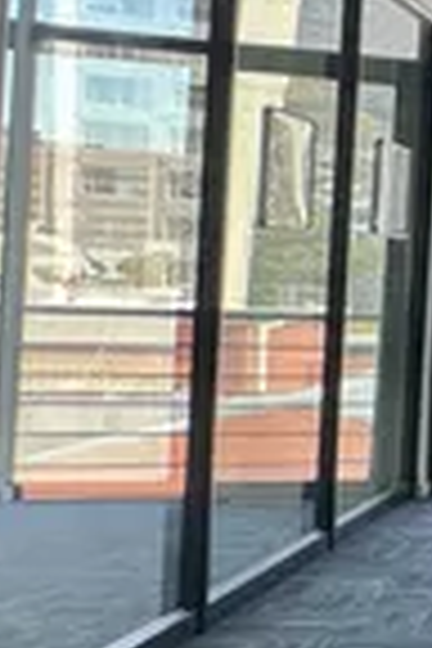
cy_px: 292
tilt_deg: +1.5
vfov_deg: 25.0
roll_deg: -2.5
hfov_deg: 9.7
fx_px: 1458
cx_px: 1490
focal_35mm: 81
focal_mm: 2.22
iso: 40
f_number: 2.2
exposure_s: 1/145
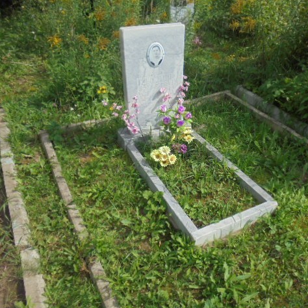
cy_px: 155
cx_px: 198
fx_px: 312
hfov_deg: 51.8
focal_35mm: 31
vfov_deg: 52.5
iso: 100
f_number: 3.5
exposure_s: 1/640
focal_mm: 4.6
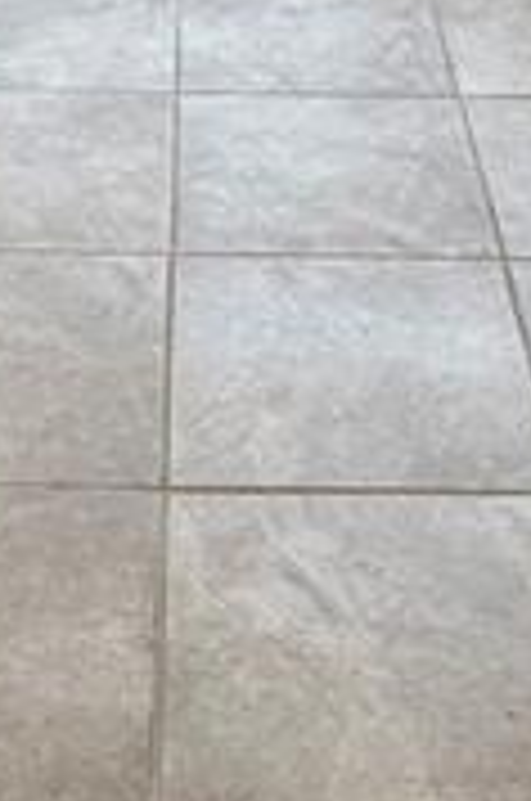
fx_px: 1866
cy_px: -621
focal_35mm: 84
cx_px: 225
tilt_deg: -5.7
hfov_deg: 16.2
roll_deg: -0.9
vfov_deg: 18.9
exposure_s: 1/120
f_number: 2.2
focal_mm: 2.22
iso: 200
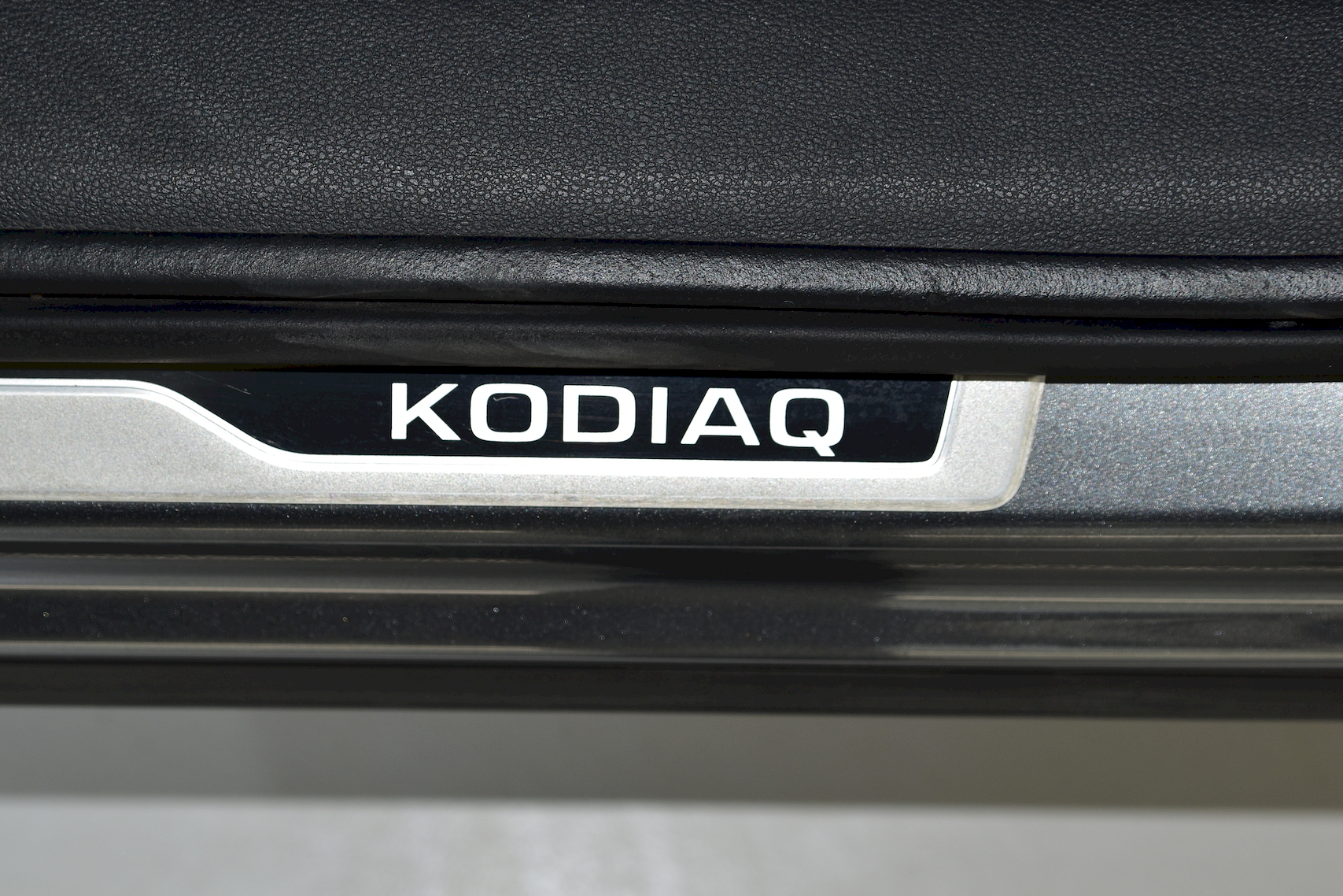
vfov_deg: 15.2
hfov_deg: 22.6
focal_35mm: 90
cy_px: 405
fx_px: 3357
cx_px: 630
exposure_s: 1/80
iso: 200
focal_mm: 50
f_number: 4
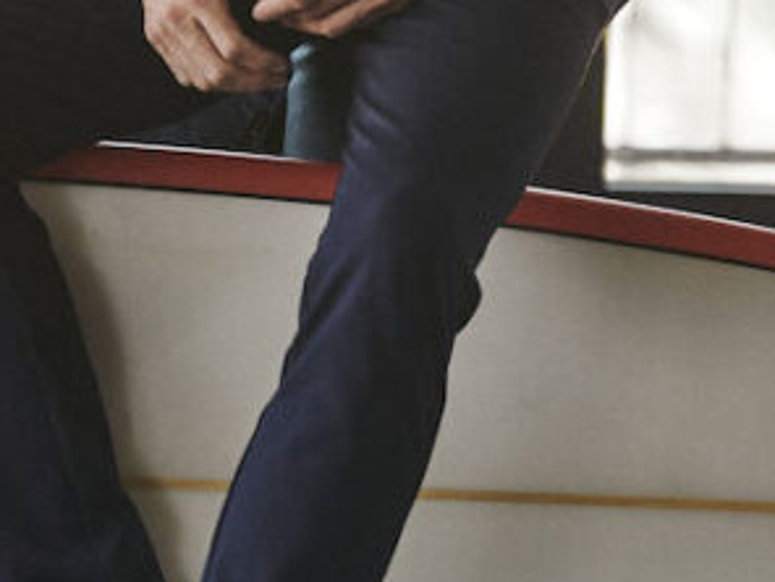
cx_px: 340
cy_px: -181
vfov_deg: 3.8
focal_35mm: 395
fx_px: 8843
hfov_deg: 5.0
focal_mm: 135
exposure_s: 1/160
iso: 320
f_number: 3.2
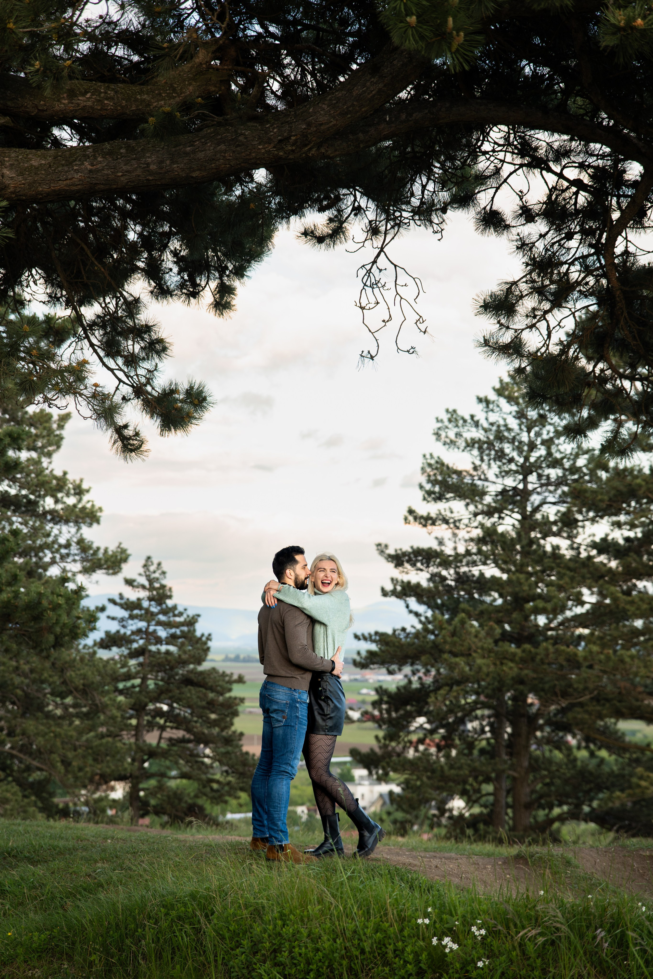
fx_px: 1904
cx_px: 326
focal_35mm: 70
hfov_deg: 19.5
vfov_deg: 28.8
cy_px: 490
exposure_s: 1/500
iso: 400
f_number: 4
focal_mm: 70
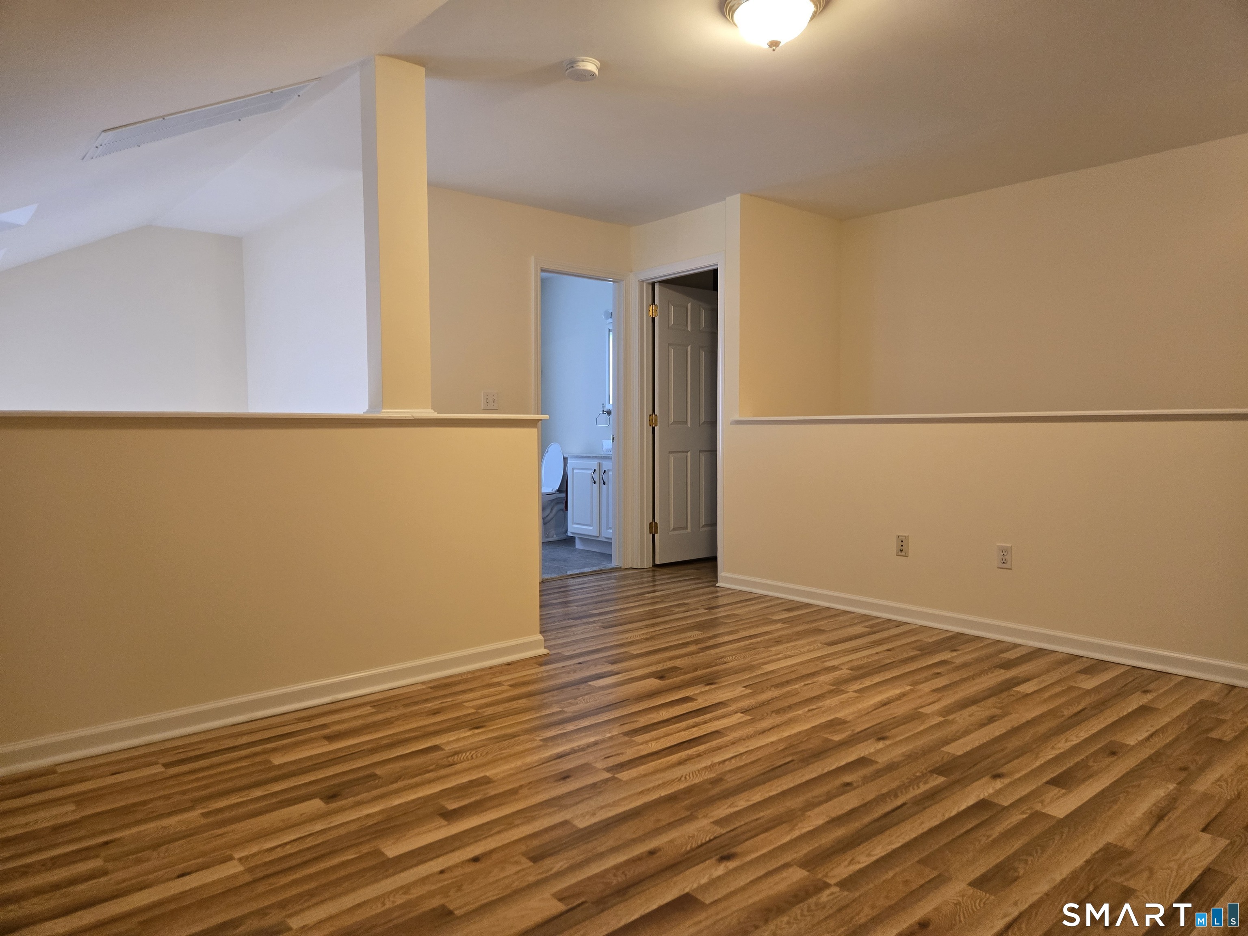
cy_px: 468
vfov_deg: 58.9
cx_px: 624
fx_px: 829
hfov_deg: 73.9
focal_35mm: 23
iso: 400
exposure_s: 1/120
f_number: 1.8
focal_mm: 5.4
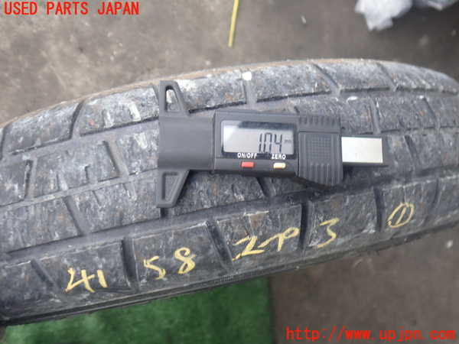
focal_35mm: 30
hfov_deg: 60.0
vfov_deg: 46.8
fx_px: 398
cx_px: 230
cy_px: 172
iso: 200
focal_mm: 5.4
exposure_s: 1/125
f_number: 2.3
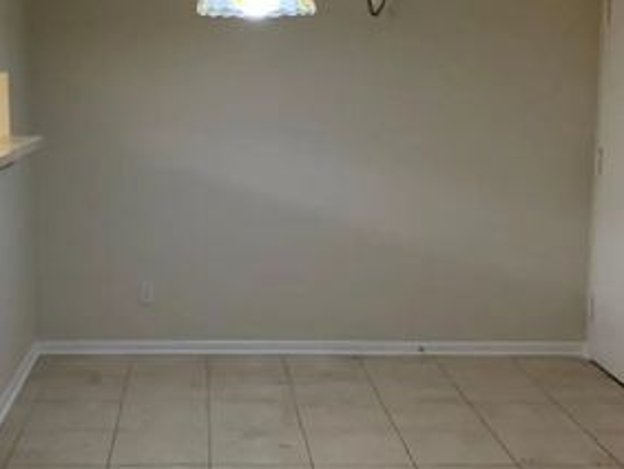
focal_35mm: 59
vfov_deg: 24.8
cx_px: 208
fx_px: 1064
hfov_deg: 32.4
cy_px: 210
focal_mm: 4.25
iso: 320
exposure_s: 1/60
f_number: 1.8
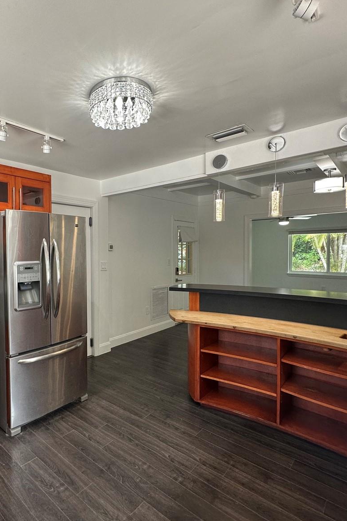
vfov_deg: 84.0
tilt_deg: -0.7
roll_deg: +0.7
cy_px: 257
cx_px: 91
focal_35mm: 20
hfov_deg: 59.0
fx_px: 289
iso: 100
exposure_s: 1/120
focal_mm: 2.22
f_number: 2.2
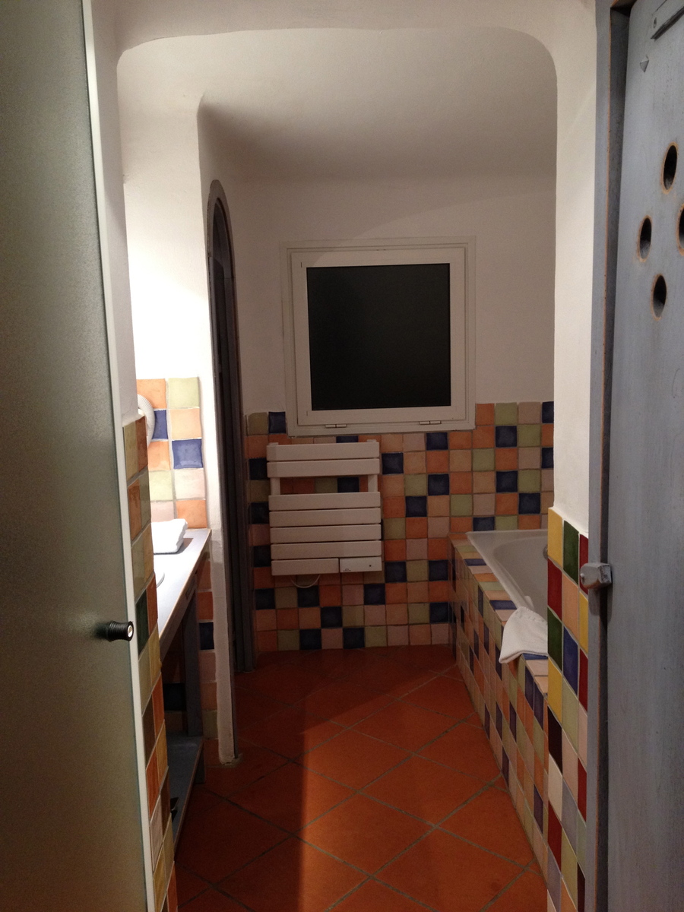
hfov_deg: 40.7
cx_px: 342
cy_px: 456
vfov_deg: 52.6
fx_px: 922
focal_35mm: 35
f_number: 2.4
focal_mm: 4.28
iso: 200
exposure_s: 1/20
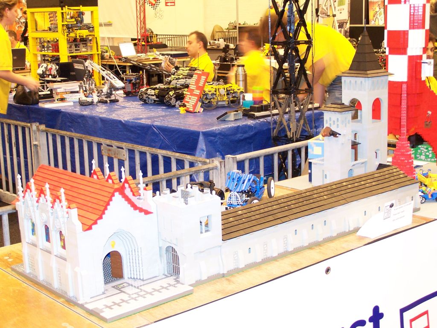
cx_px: 218
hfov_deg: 32.7
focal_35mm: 59
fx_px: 745
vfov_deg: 24.8
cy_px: 164
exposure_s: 1/4
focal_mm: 9.8
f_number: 3.1
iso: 140
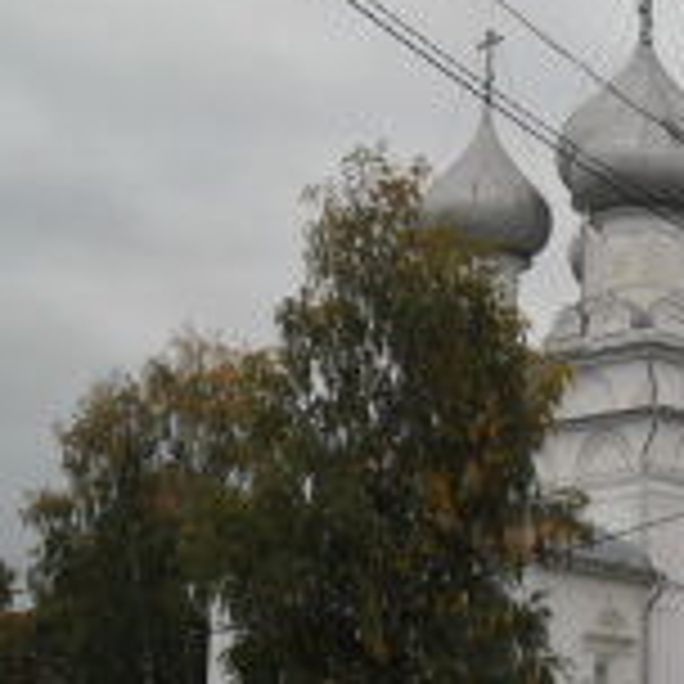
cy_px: 452
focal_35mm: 122
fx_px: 2727
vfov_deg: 14.3
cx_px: 752
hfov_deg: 14.0
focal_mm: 9.9
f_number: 3.4
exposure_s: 1/125
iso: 80
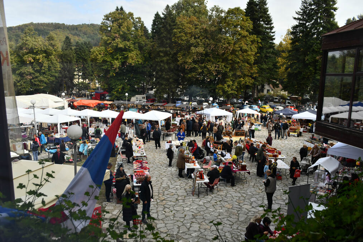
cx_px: 182
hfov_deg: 67.4
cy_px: 121
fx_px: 272
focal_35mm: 27
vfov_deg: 47.9
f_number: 5.6
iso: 320
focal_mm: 18
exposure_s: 1/1250
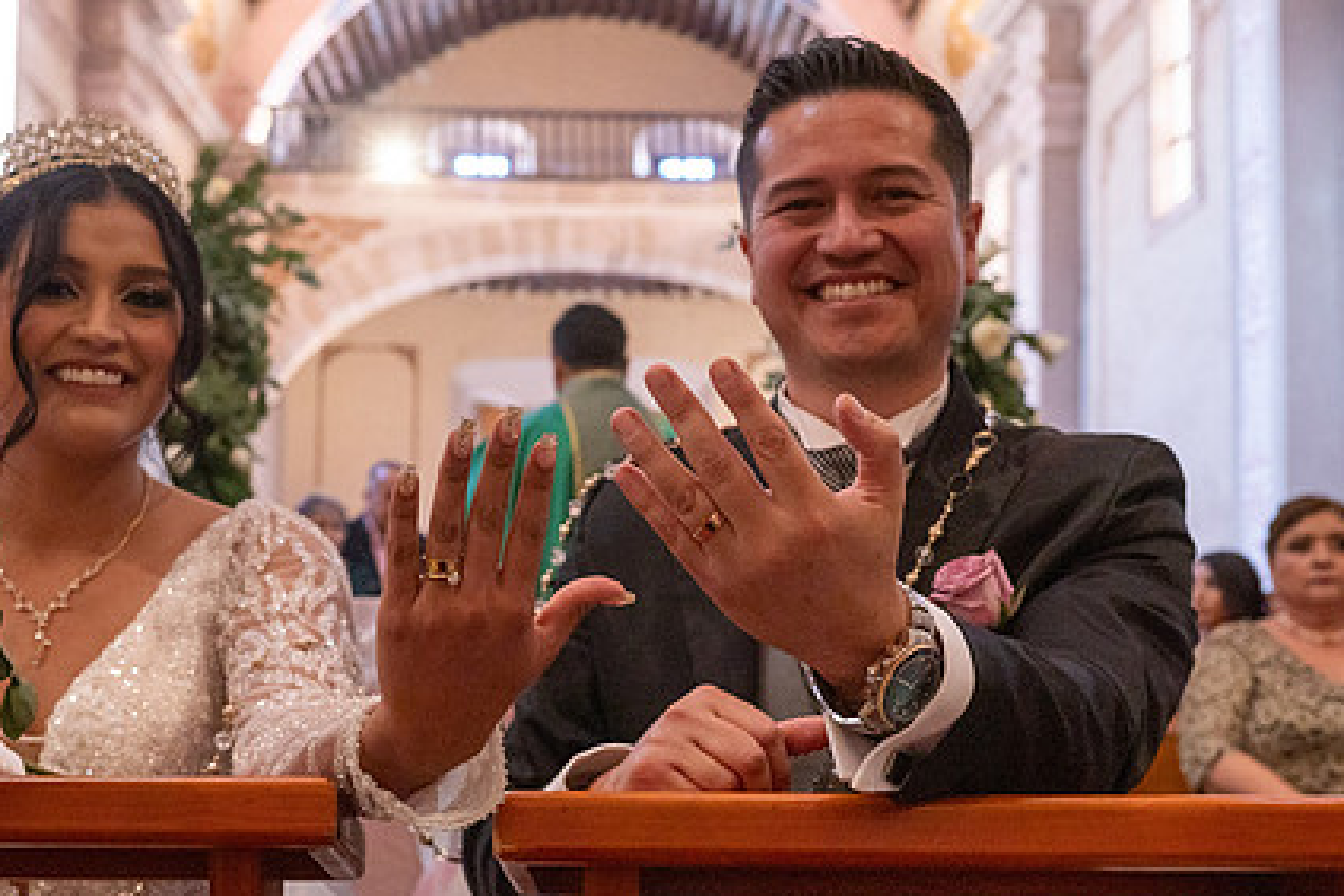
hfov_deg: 41.0
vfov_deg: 28.0
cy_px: 539
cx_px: 575
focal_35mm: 48
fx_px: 1792
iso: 2500
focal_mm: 35
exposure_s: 1/100
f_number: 5
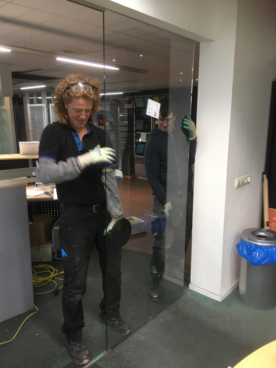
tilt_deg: -11.9
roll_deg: +0.4
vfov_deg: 61.7
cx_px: 138
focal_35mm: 29
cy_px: 184
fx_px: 308
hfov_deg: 48.2
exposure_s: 1/33
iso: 125
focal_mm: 4.15
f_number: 2.2
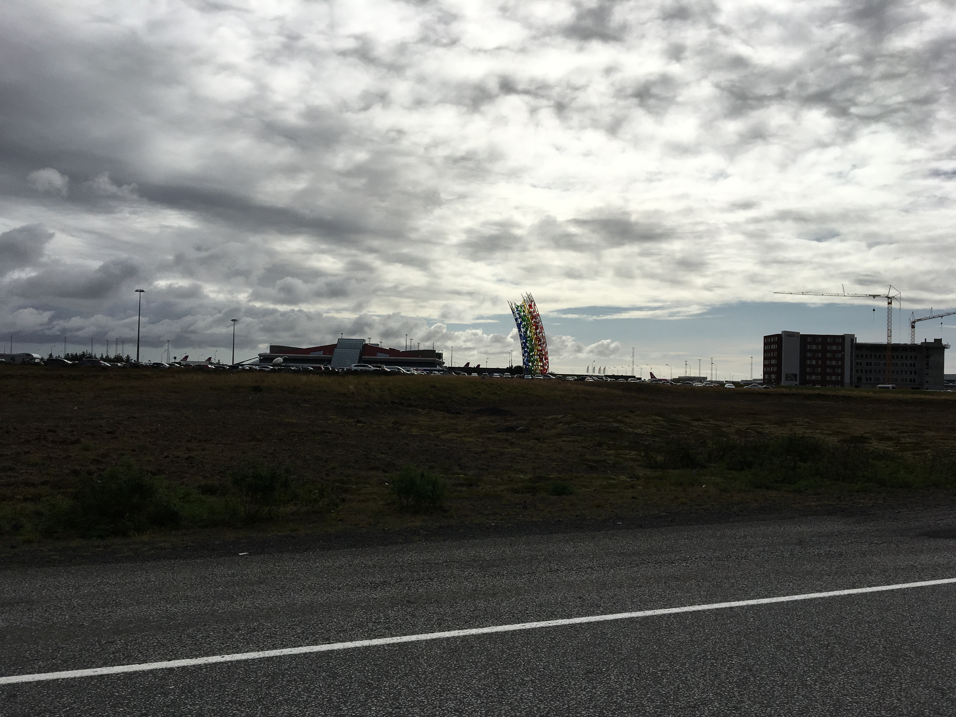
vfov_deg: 48.2
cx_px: 478
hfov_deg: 61.7
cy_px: 358
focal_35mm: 29
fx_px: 801
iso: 25
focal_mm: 4.15
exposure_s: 1/8547
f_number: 2.2
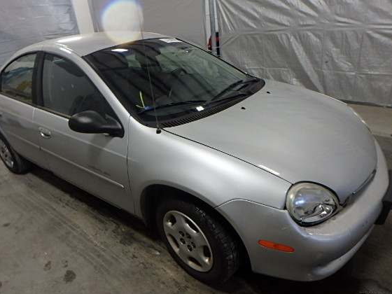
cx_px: 178
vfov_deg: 56.8
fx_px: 272
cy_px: 157
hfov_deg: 71.4
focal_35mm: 24
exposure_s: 1/30
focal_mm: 3.7
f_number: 3.5
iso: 200
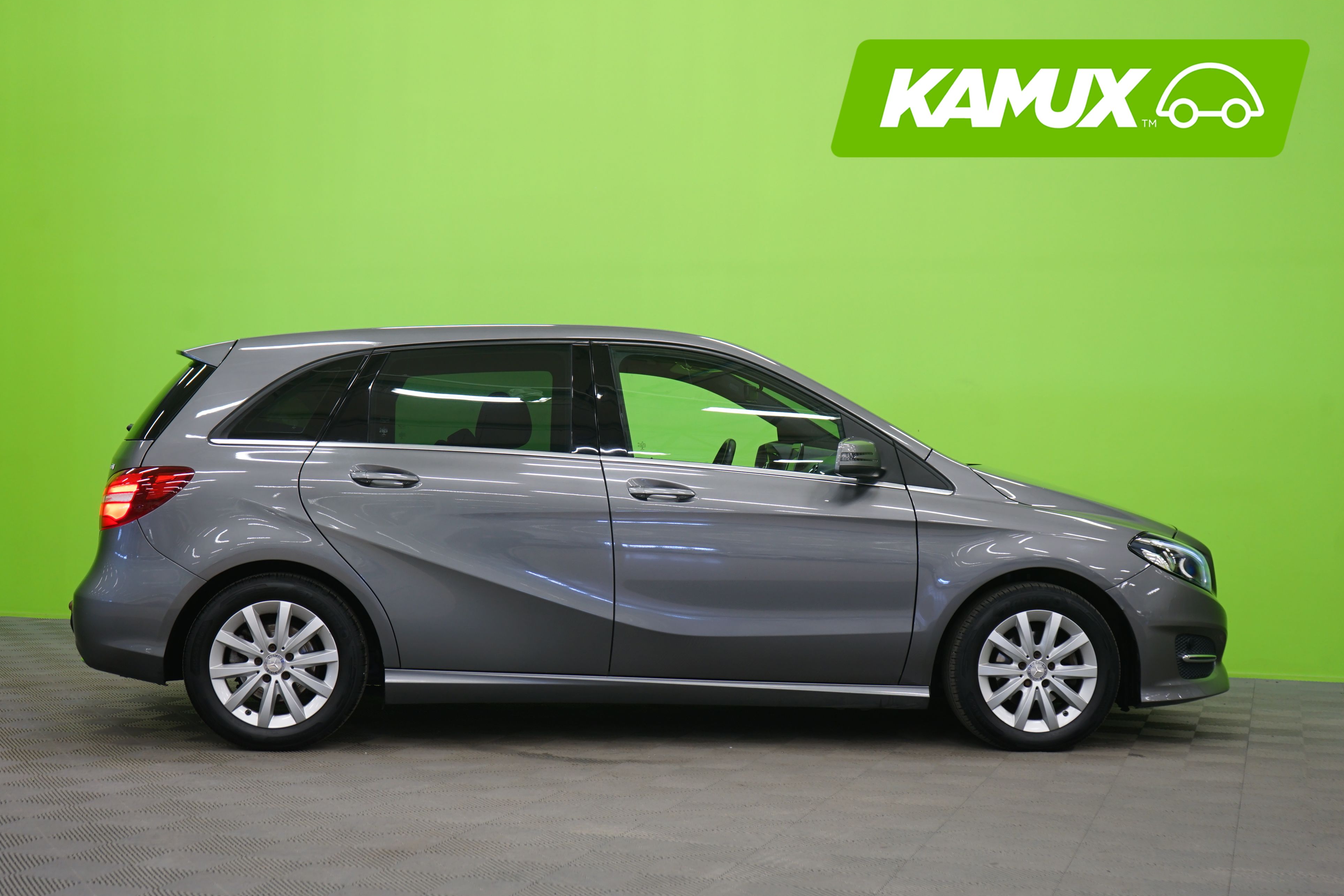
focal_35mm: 48
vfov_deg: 28.1
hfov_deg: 41.1
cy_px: 453
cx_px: 658
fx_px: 1792
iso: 400
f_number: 5
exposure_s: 1/8
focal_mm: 47
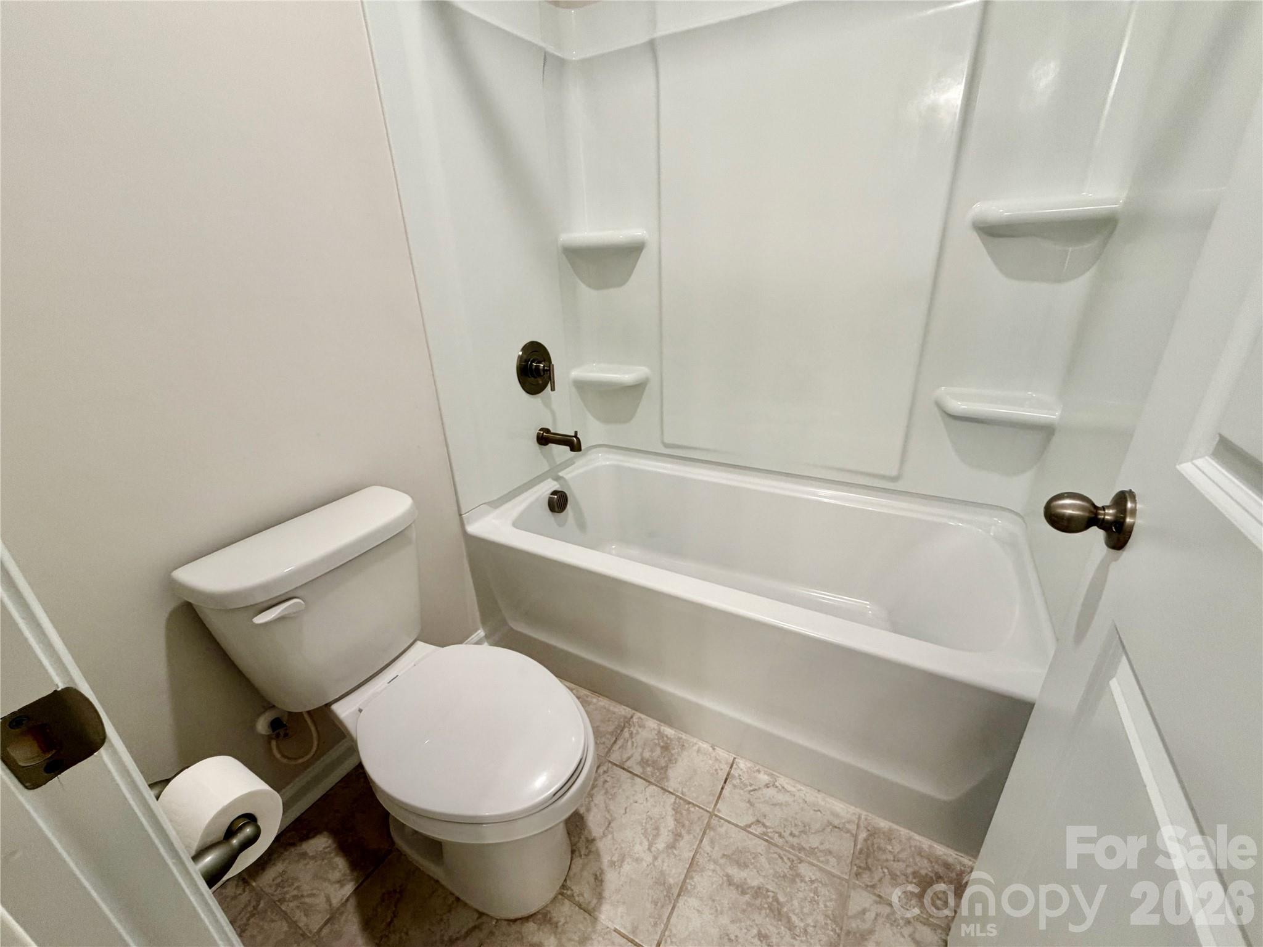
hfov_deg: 102.1
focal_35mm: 14
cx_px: 632
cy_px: 474
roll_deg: +2.0
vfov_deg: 85.7
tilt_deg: -23.1
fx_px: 511
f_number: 2.2
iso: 200
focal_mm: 2.22
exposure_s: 1/60
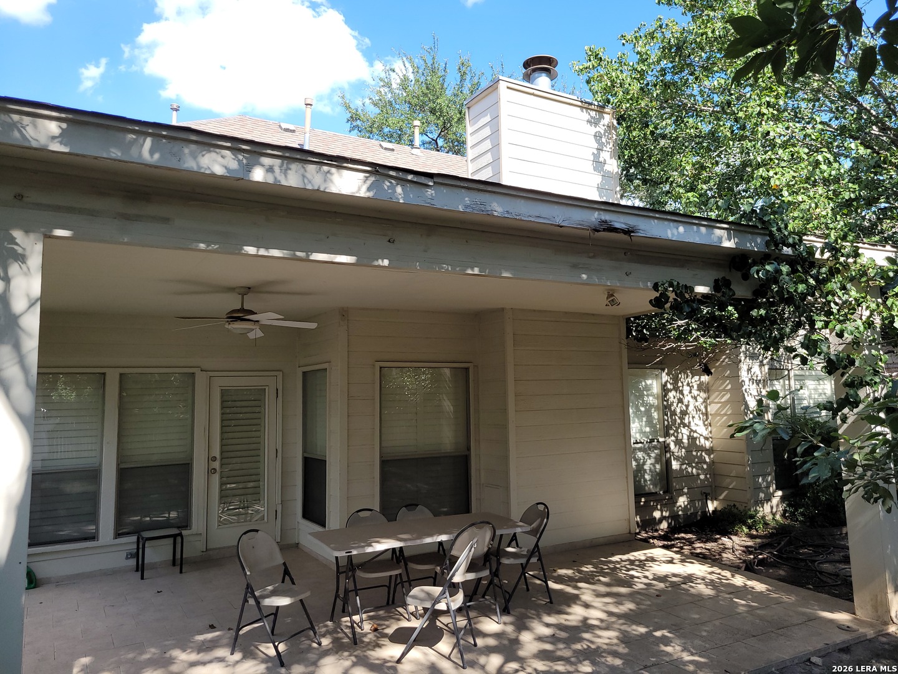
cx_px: 449
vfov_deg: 53.1
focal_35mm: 26
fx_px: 674
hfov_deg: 67.3
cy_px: 337
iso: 40
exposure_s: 1/668
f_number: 1.8
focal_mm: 5.4
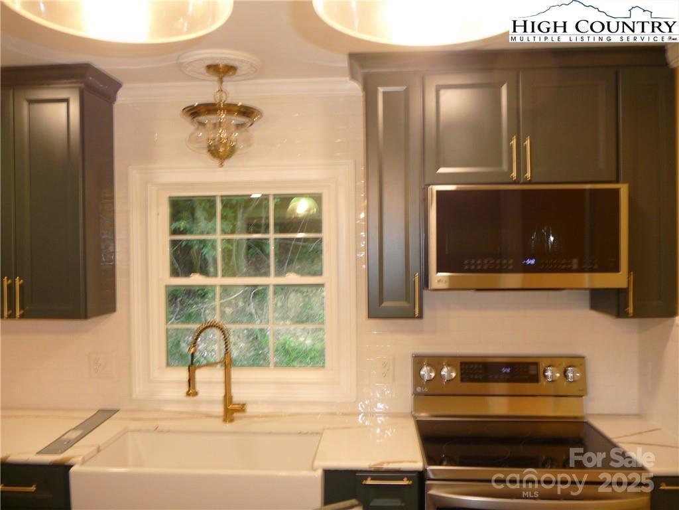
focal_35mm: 28
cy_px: 255
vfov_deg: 49.7
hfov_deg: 63.4
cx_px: 340
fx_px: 549
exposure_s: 1/10
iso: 100
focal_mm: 4.7
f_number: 3.3
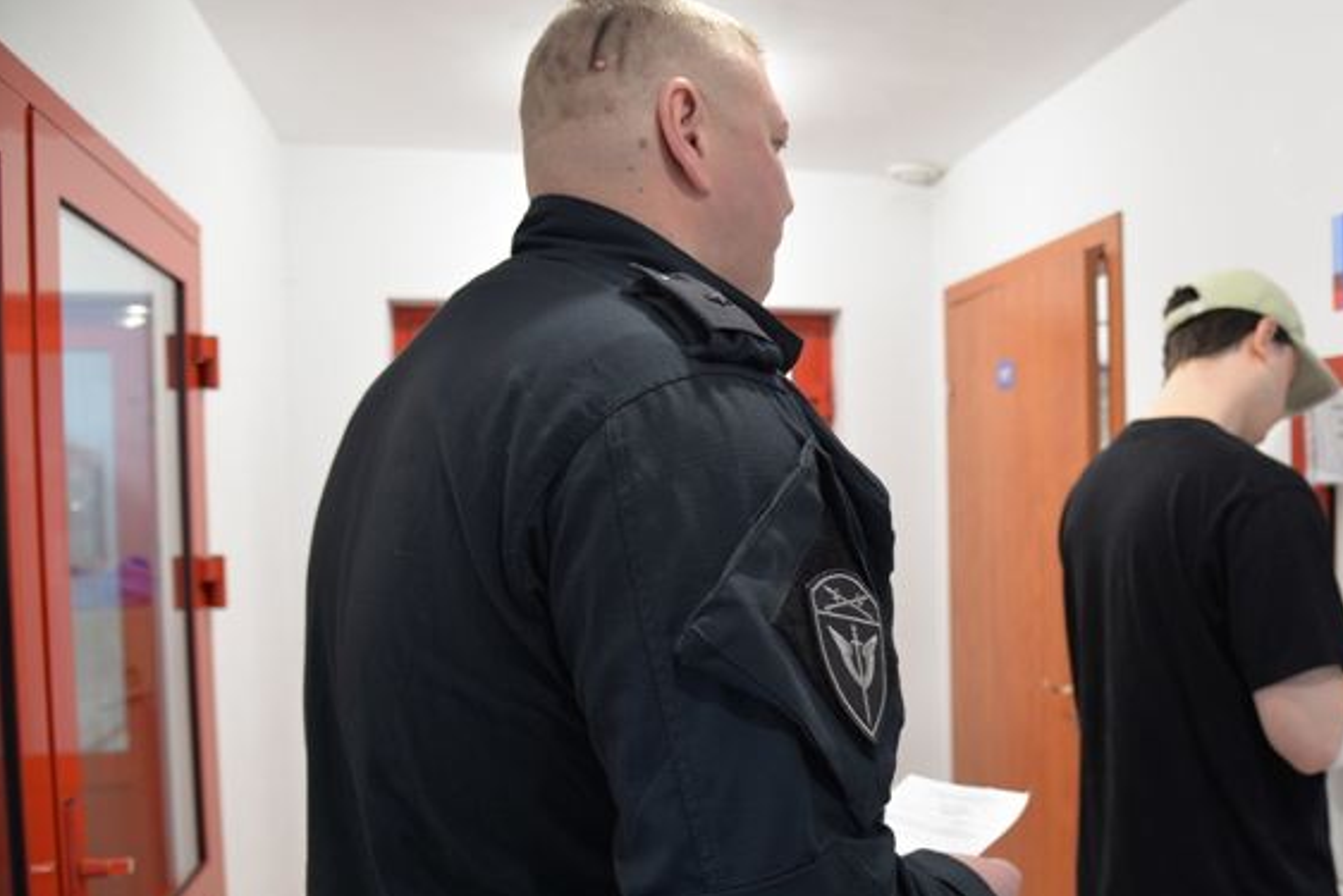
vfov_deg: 41.0
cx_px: 888
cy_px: 516
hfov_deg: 57.5
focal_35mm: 32
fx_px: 1194
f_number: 4
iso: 640
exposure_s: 1/25
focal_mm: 24
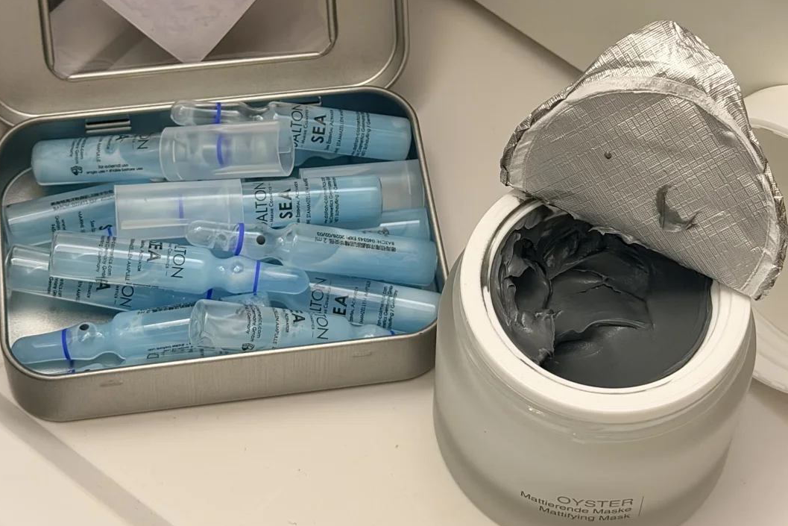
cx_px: 391
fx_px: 1116
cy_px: 251
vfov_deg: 26.5
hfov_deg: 38.9
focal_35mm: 51
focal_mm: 6.76
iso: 160
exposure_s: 1/60
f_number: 1.78
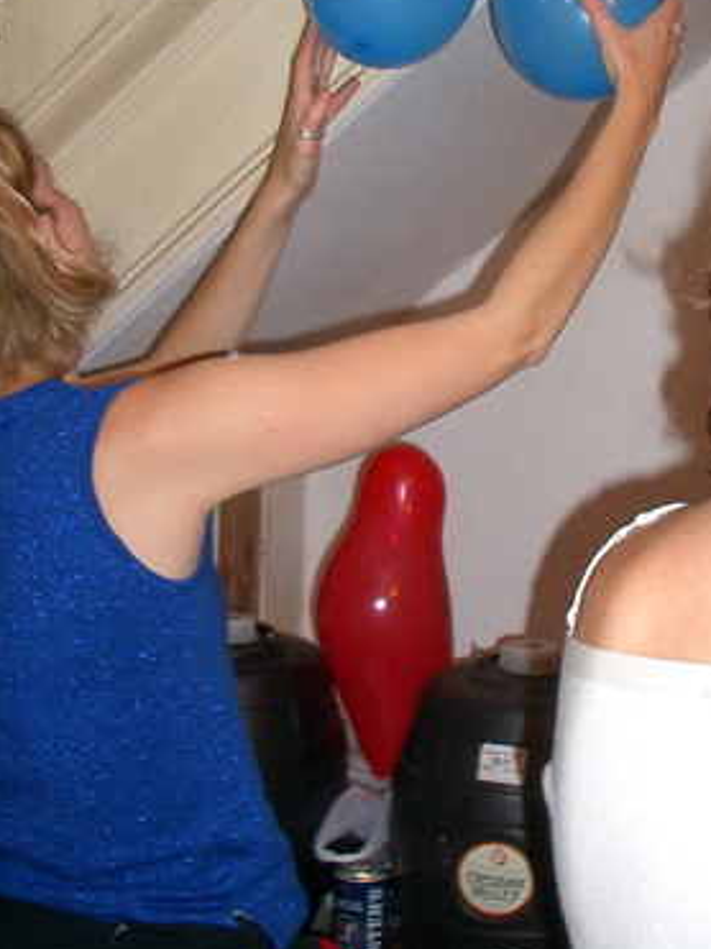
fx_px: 1535
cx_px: 480
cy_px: 292
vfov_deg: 33.9
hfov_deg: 25.9
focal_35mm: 56
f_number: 2.6
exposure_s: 1/40
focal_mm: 5.8
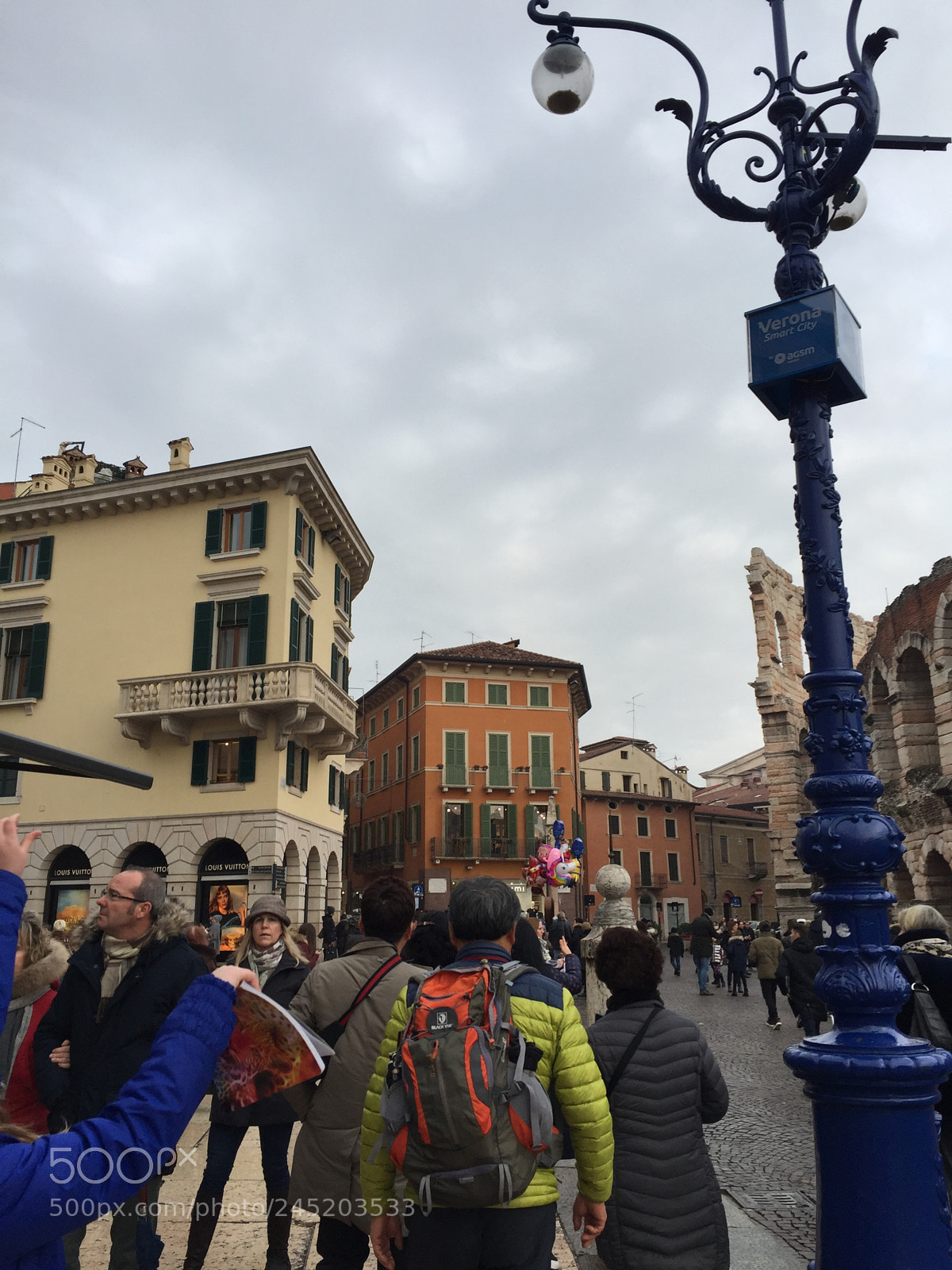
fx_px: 1063
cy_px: 635
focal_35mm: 29
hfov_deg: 48.2
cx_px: 476
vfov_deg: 61.7
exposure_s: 1/412
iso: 32
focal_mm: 4.15
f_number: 2.2
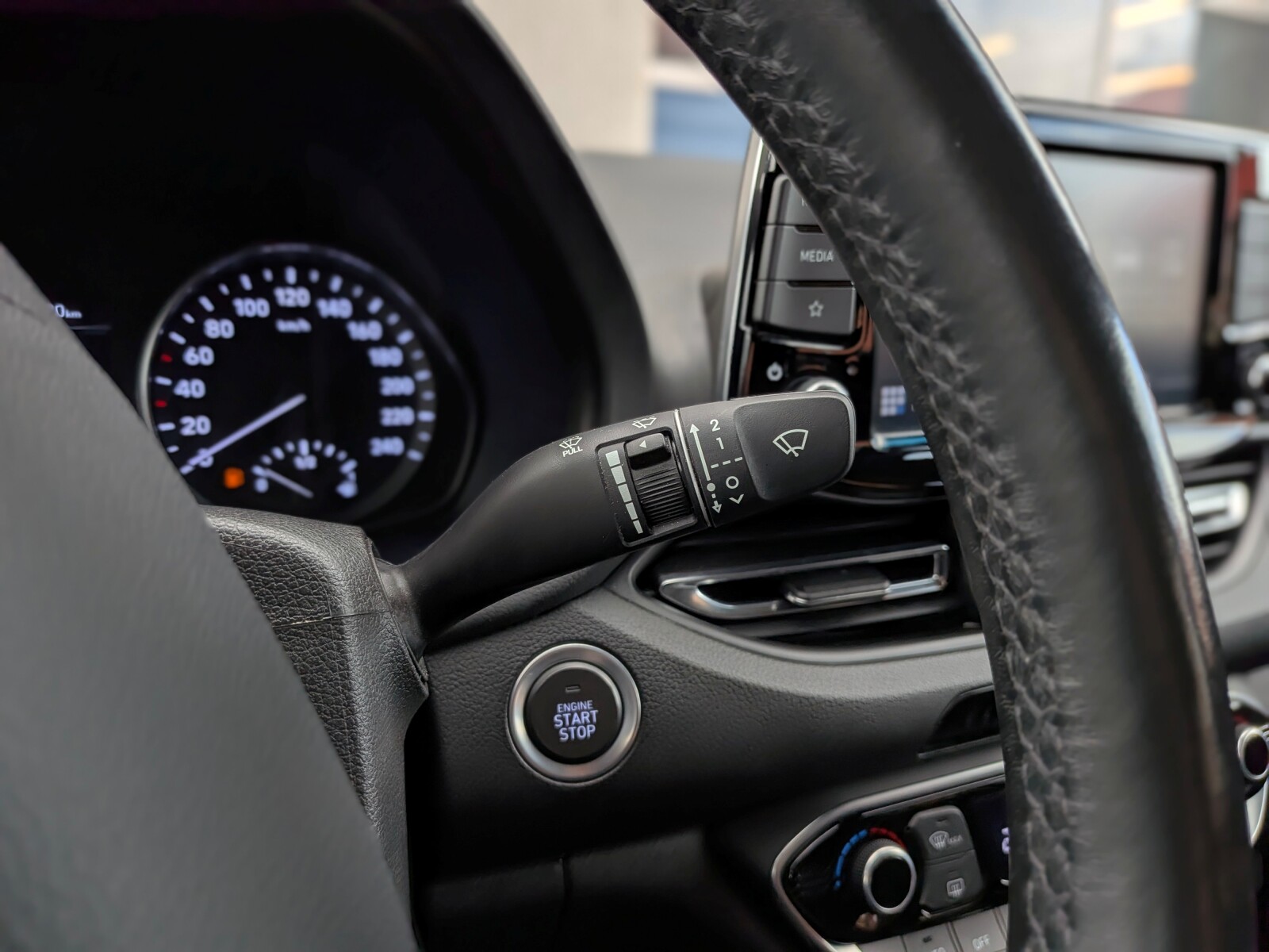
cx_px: 634
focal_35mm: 24
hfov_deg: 71.6
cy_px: 476
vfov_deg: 56.8
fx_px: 880
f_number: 1.7
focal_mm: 4.53
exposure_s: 1/193
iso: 30
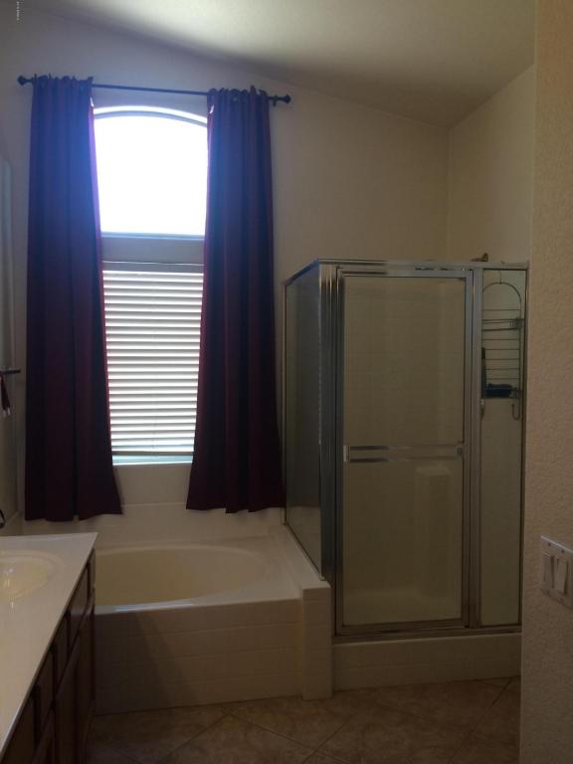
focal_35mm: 29
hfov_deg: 48.2
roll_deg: +2.2
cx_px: 286
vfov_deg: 61.7
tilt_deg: -3.9
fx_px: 640
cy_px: 382
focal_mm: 4.15
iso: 32
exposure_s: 1/30
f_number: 2.2
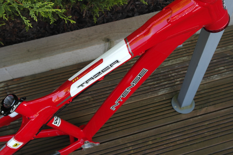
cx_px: 116
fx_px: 278
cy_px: 78
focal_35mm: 43
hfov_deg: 45.4
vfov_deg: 31.2
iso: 200
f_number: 5.6
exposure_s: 1/50
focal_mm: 28
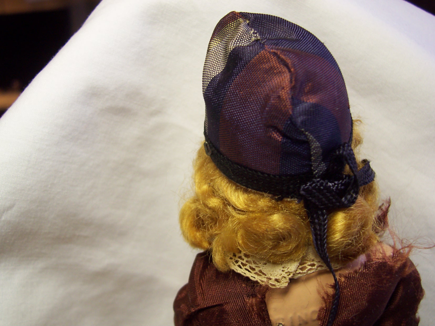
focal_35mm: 37
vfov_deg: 38.7
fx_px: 465
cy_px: 163
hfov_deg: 50.1
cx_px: 218
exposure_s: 1/60
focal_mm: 5.6
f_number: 2.8
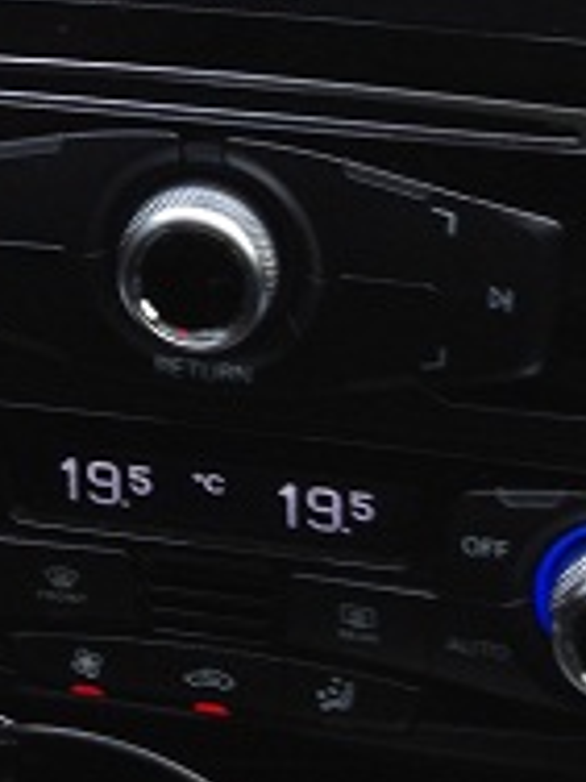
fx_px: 2799
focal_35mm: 124
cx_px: 62
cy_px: -399
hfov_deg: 11.9
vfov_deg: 14.8
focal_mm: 4.28
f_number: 2.4
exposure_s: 1/30
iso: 80
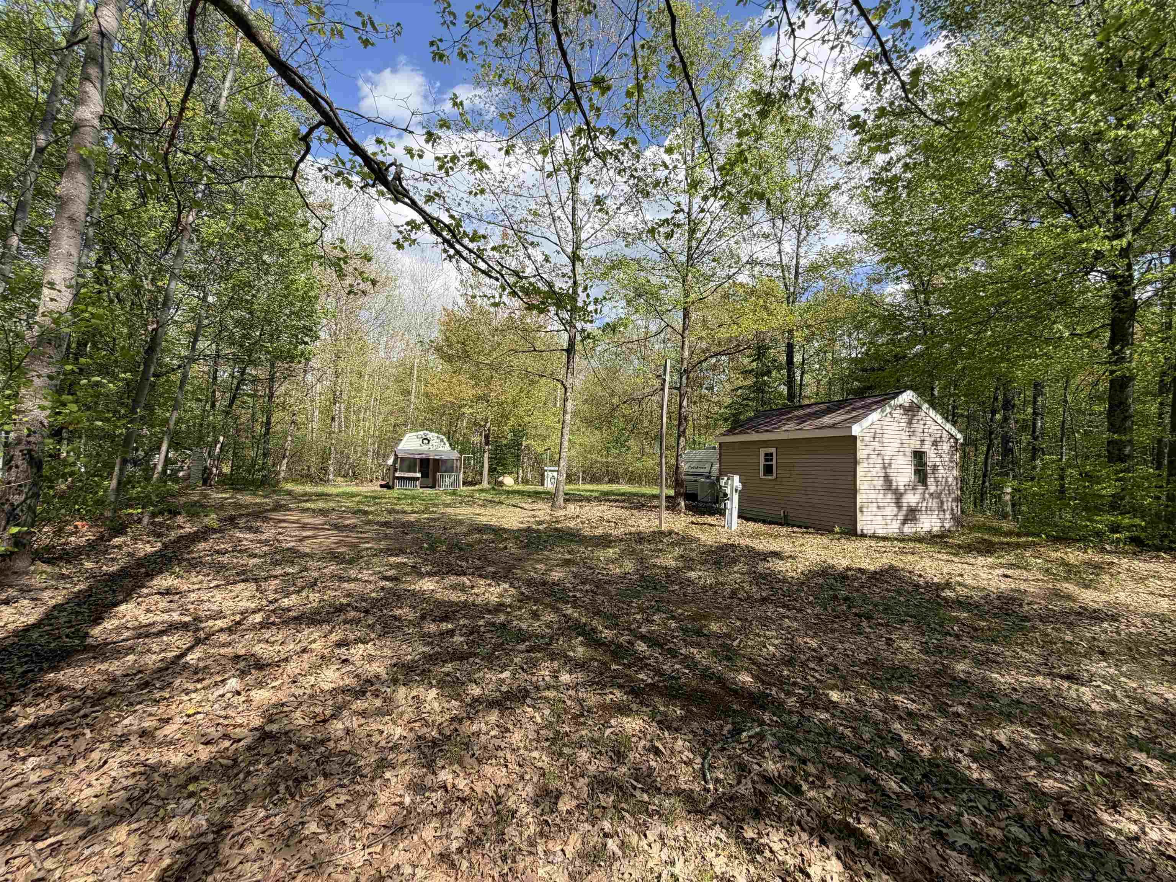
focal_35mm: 14
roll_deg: -2.0
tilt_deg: +3.4
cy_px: 441
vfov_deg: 85.7
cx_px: 588
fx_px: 476
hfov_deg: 102.1
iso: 40
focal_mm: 2.22
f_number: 2.2
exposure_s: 1/686
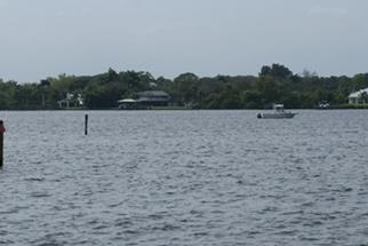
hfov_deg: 14.3
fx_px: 1462
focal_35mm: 143
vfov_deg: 9.6
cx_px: 302
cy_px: 106
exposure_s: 1/400
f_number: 10
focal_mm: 30
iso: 100
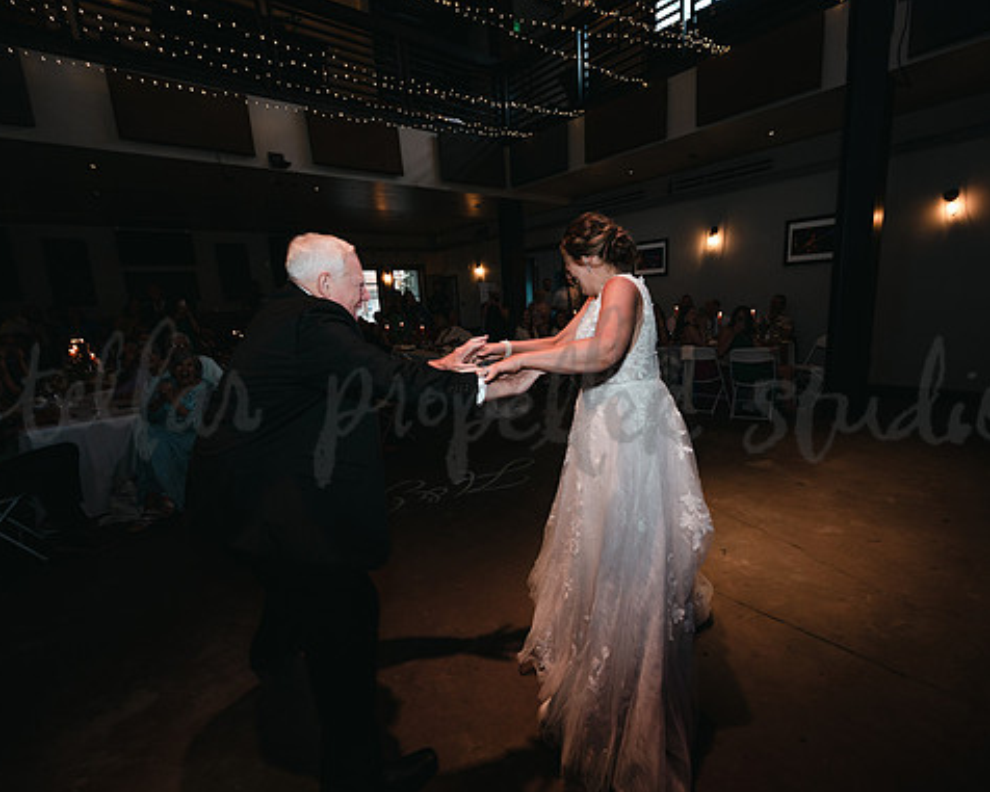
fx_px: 469
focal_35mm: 16
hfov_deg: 93.1
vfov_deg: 80.4
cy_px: 395
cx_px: 505
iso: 1000
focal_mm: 14
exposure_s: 1/100
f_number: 4.5
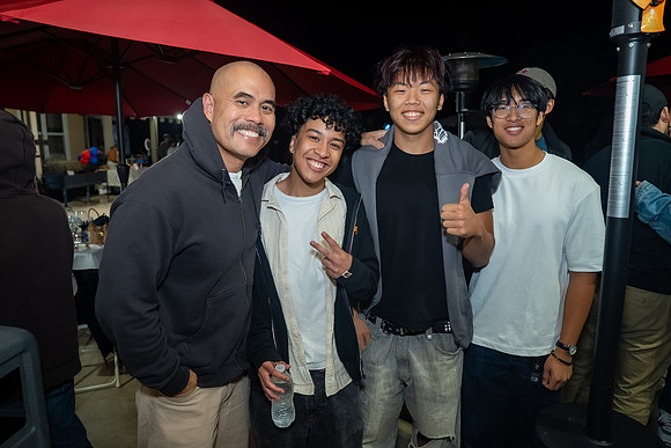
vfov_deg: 53.2
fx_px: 447
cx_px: 336
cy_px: 224
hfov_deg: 73.7
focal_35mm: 24
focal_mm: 24
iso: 1000
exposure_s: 1/160
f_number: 2.8
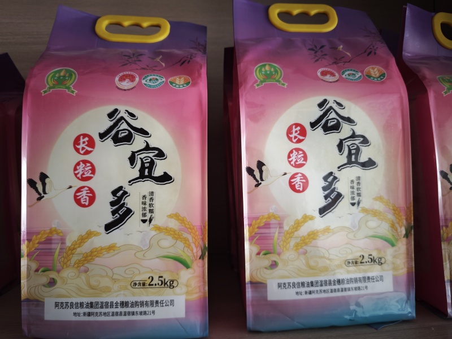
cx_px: 226
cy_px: 170
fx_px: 300
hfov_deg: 73.9
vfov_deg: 58.9
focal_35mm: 23
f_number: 1.62
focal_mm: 6.55
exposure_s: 1/51.2
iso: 640
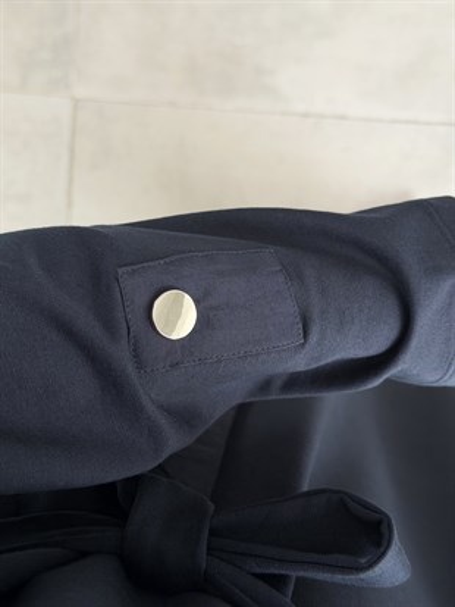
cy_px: 304
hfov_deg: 30.3
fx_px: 841
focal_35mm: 48
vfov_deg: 39.6
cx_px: 228
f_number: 1.78
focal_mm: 6.76
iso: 100
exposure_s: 1/103
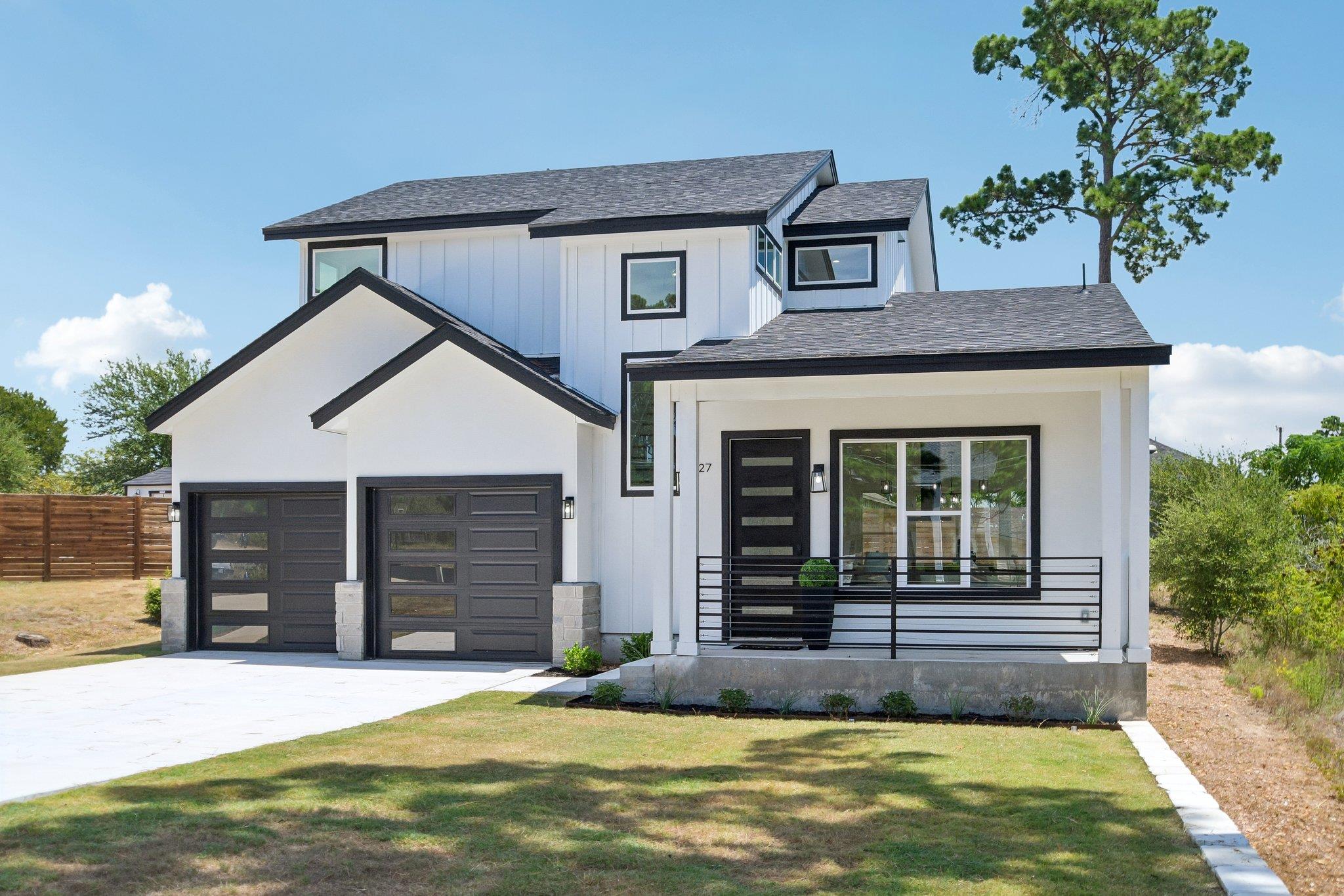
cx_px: 672
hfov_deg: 53.1
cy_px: 448
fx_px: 1344
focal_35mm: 36
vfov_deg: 36.9
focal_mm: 24
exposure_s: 1/640
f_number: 8
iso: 400
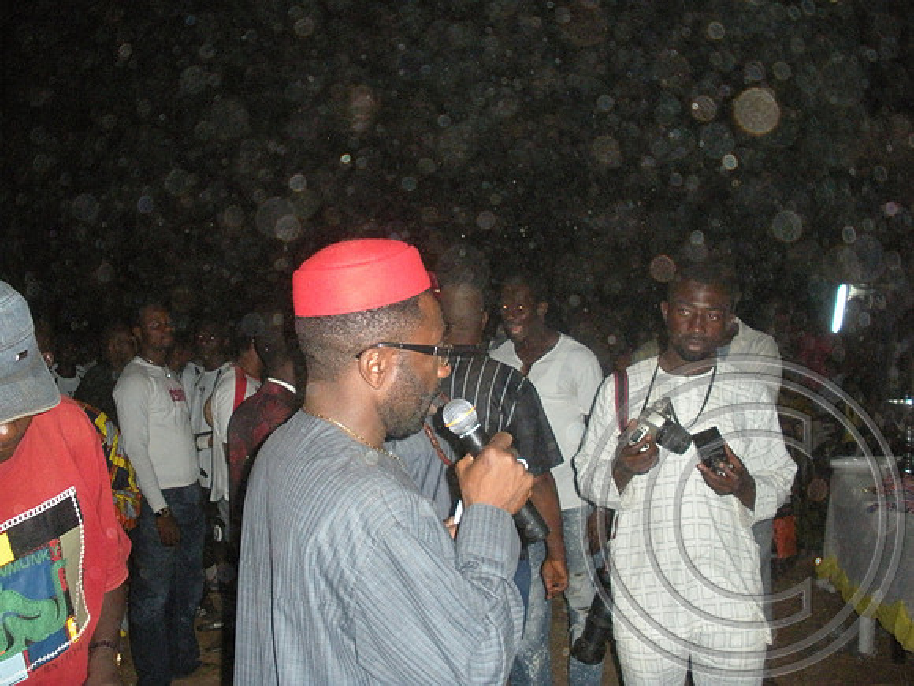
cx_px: 457
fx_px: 951
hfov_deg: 51.4
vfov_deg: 39.7
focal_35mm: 36
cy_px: 343
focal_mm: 6.3
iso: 521
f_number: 3.5
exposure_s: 1/60
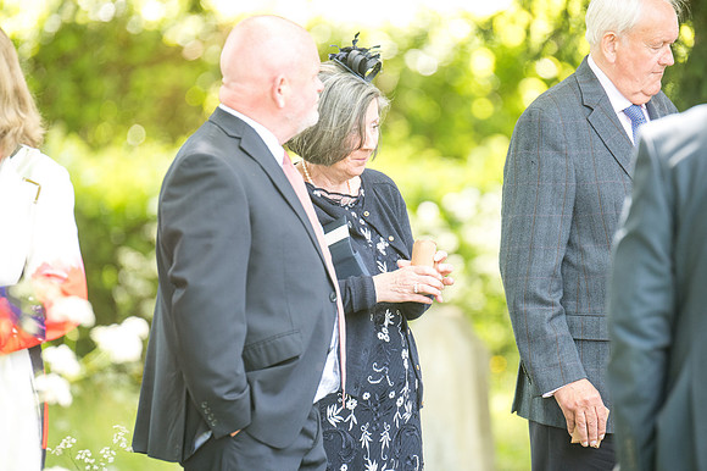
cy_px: 236
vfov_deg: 4.6
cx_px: 354
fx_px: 5888
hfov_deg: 6.9
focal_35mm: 300
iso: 2000
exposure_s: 1/400
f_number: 5
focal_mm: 300
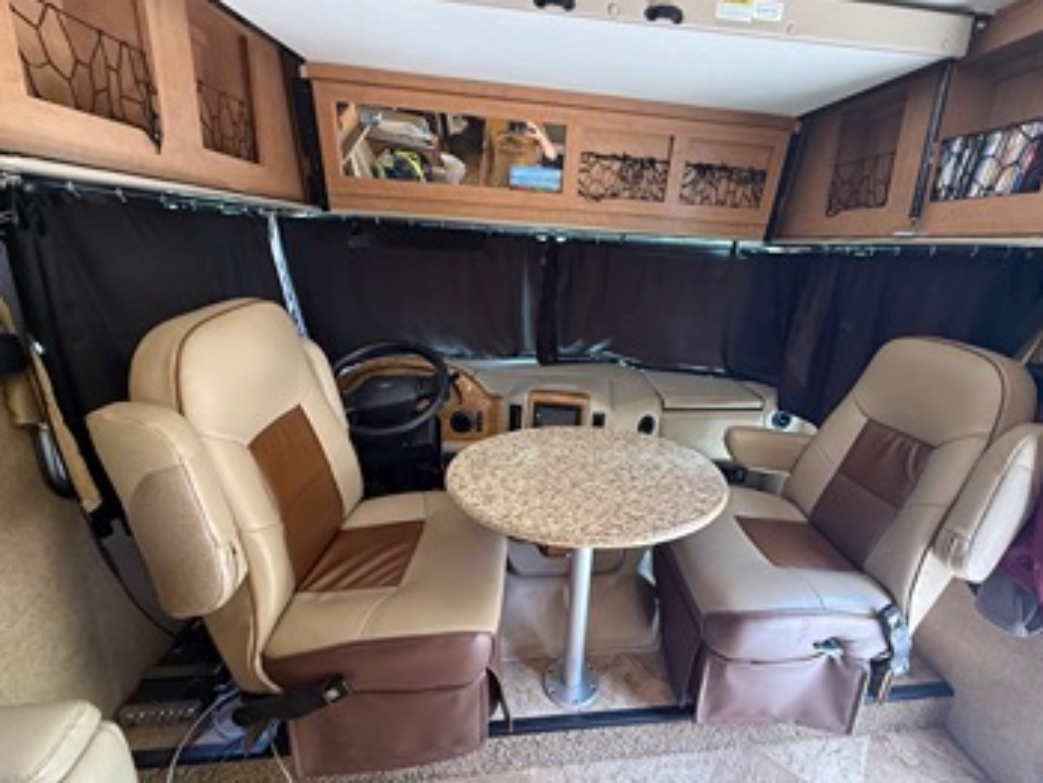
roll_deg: -3.4
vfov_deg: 78.0
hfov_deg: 94.0
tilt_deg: -13.4
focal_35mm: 16
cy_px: 357
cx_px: 584
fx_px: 482
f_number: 2.2
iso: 400
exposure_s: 1/60
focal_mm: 2.22
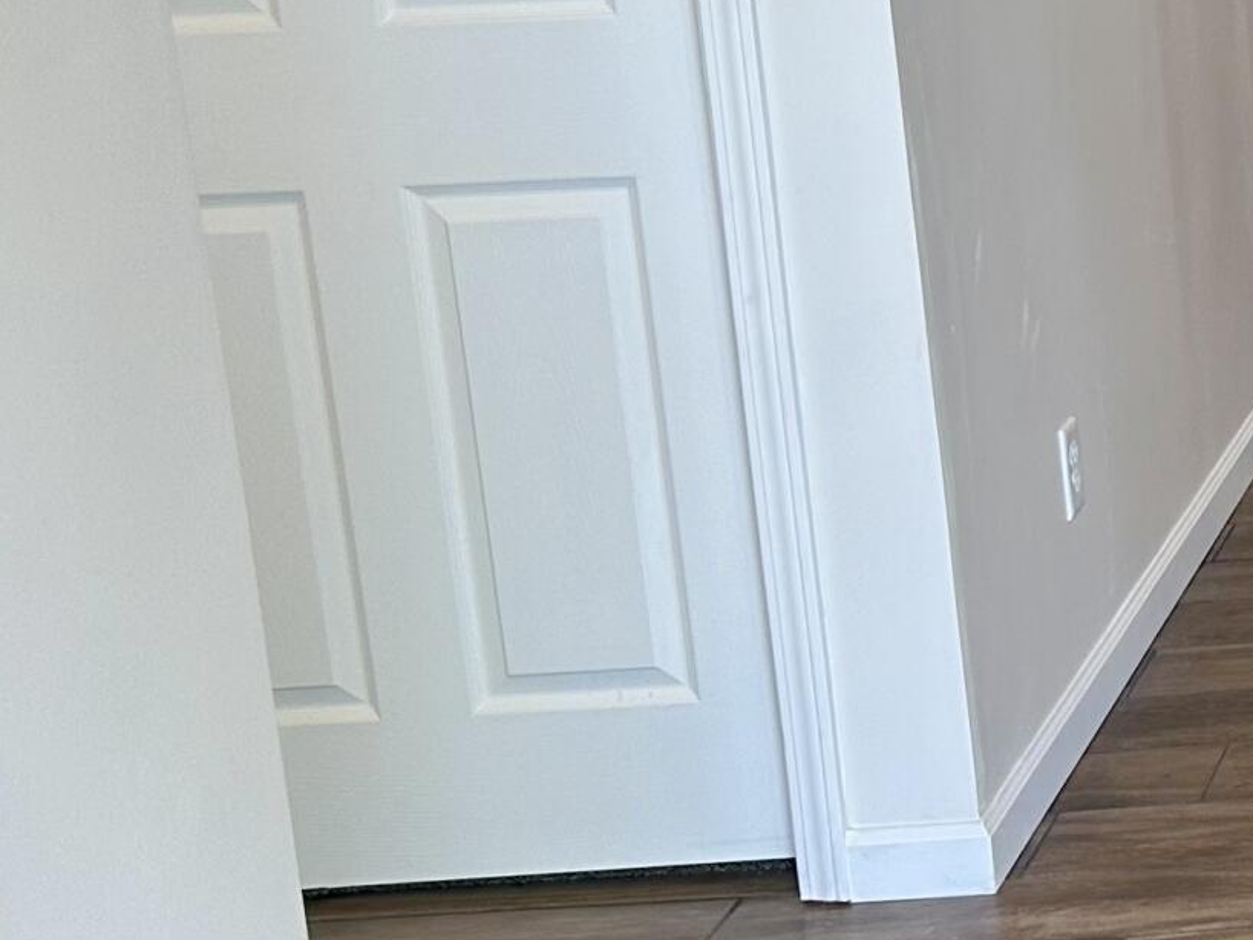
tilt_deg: -11.0
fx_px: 3186
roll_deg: +0.8
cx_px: 2163
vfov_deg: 16.7
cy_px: 217
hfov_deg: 18.2
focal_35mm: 88
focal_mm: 6.86
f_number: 1.78
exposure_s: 1/120
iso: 80
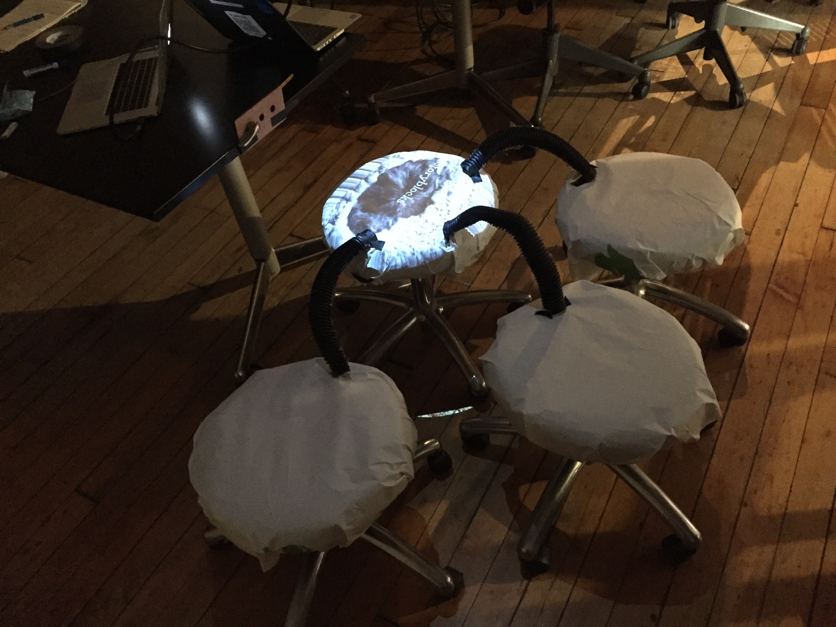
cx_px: 418
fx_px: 700
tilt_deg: -47.2
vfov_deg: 48.2
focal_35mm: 29
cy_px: 314
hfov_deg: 61.7
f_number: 2.2
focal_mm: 4.15
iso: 1600
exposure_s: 1/15
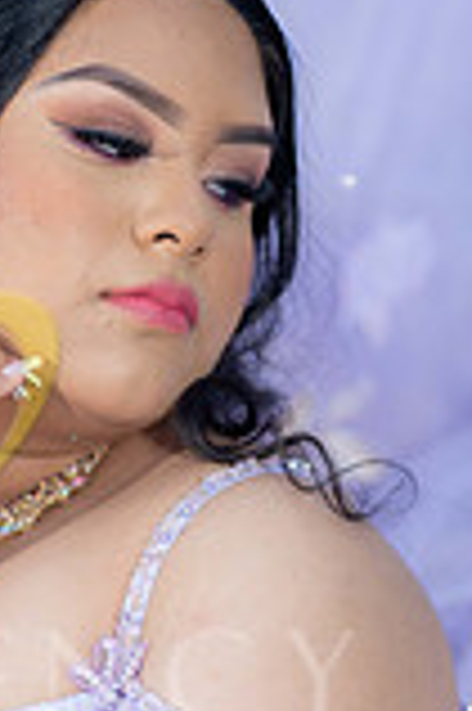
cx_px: -148
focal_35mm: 242
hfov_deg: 5.6
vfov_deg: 8.5
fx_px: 4769
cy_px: 626
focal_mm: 85
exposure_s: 1/1250
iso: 125
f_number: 1.8
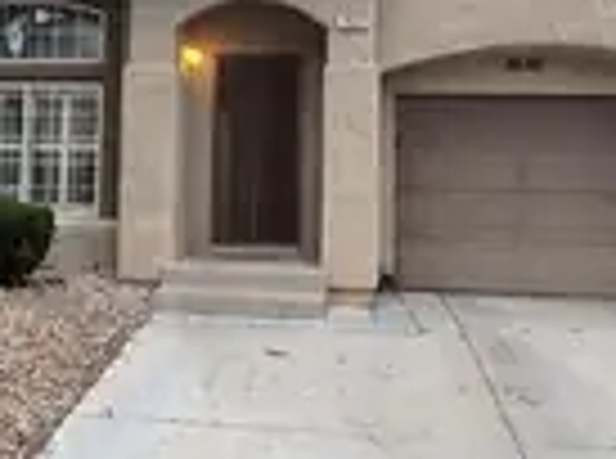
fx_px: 728
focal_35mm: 41
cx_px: 243
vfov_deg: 34.1
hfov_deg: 45.6
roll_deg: -1.8
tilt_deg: +2.4
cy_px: 104
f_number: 2.2
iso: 50
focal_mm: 2.22
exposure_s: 1/99
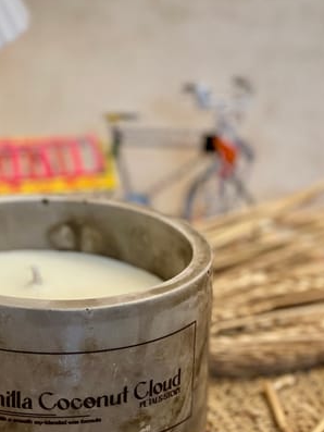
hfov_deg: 13.4
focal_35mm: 110
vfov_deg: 17.8
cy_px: 274
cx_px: 67
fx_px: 1372
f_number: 2.2
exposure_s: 1/33
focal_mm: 7.5
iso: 160
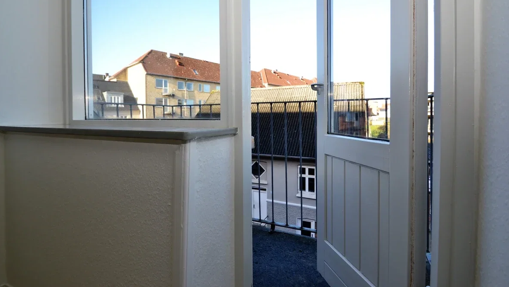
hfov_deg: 99.4
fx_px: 216
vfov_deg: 66.5
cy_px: 115
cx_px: 251
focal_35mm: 16
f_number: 5.6
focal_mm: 10
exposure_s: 1/125
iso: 160
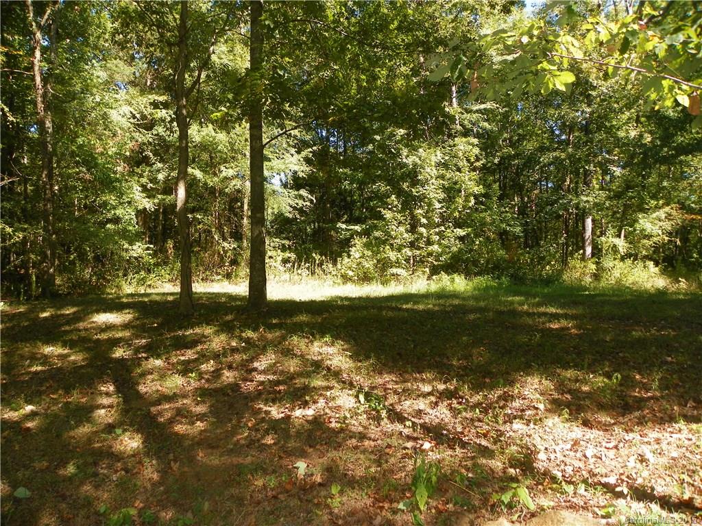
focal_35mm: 26
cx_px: 351
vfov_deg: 53.1
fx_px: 527
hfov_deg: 67.3
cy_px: 263
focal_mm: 4.6
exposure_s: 1/200
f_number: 2.8
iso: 64
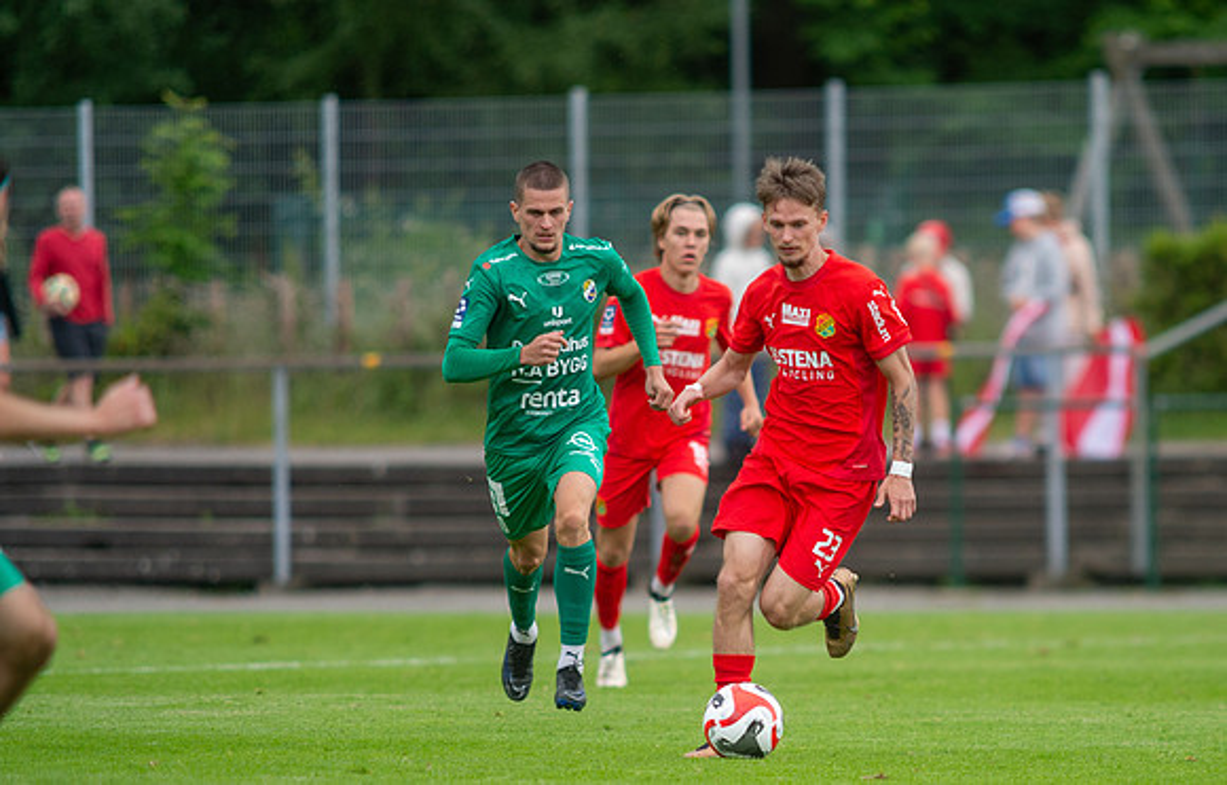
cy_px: 550
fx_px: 19264
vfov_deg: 2.3
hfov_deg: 3.6
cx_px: 826
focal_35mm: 572
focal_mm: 420
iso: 900
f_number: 4
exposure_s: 1/1250
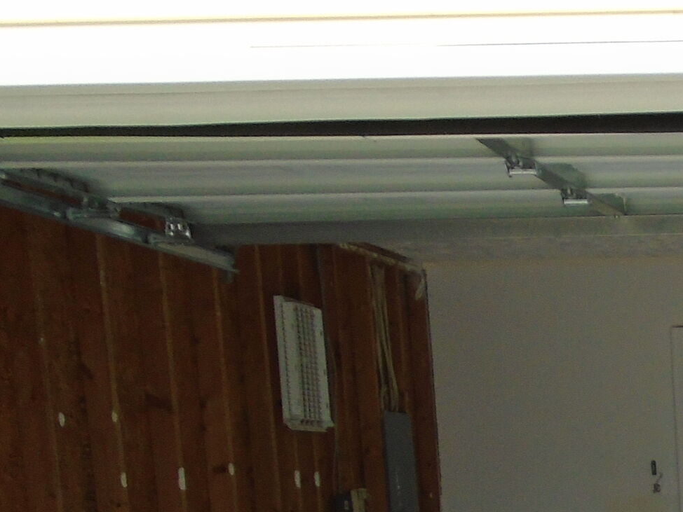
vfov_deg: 16.6
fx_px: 1618
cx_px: 1032
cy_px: 742
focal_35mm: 82
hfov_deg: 20.4
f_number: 3.2
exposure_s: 1/160
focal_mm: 4.6
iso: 100
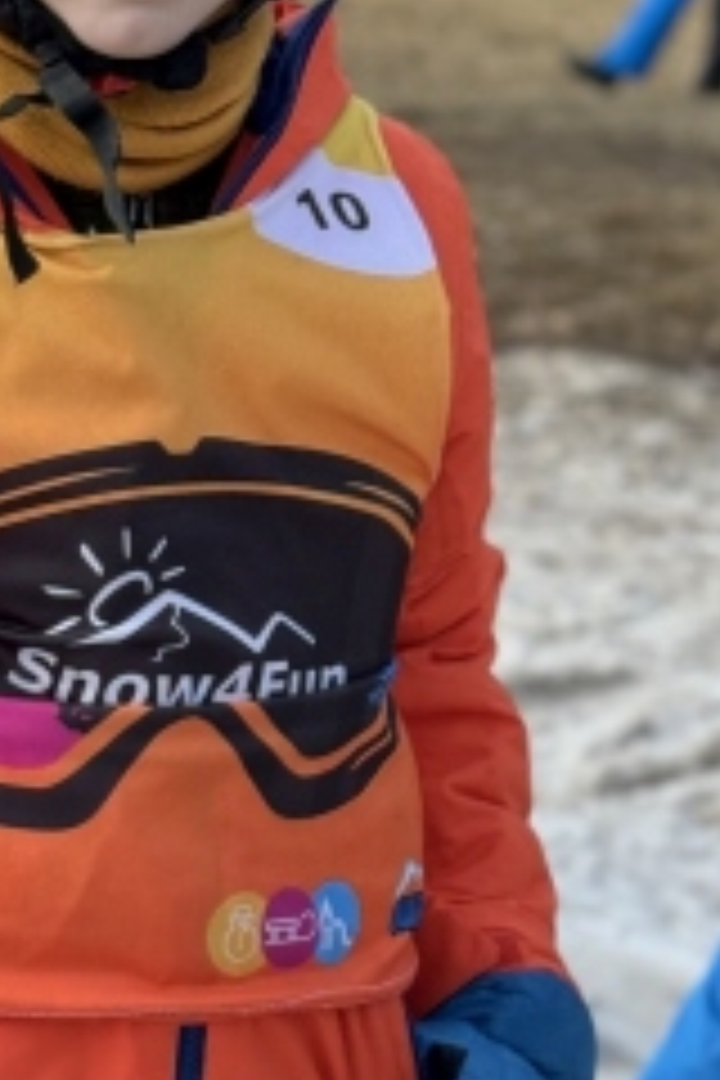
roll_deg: -0.4
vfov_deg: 16.4
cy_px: 477
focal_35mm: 125
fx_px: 3750
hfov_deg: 10.9
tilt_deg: -7.3
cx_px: -22
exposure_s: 1/1094
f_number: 1.78
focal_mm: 6.86
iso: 64
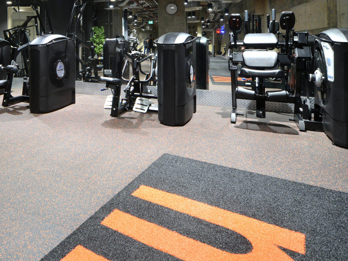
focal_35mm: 28
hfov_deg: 58.0
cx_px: 63
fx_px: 282
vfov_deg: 46.2
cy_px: 39
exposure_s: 1/1.6
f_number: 6.3
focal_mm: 14
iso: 100
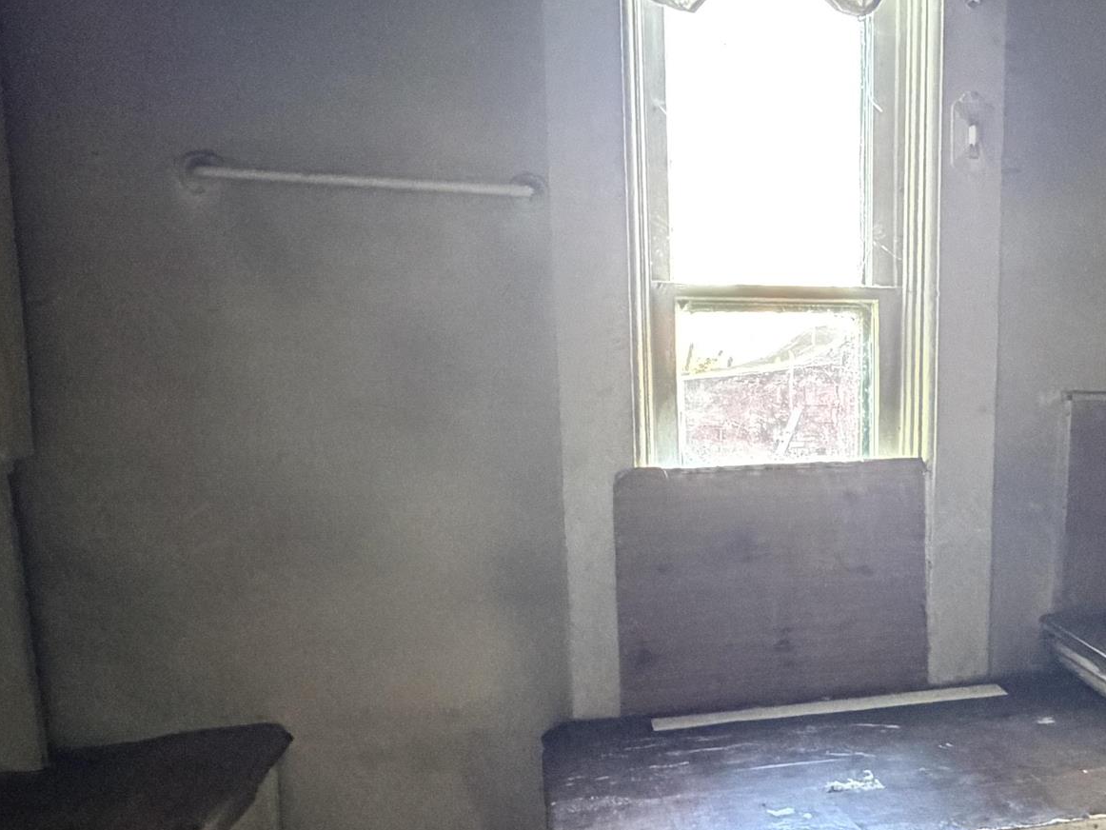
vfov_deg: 38.3
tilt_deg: -11.9
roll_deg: -1.0
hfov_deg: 45.6
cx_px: 986
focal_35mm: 37
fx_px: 1182
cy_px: 547
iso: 1250
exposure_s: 1/45
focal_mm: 2.22
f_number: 2.2
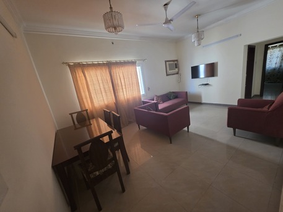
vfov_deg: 89.9
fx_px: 106
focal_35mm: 13
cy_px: 106
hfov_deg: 106.2
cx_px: 142
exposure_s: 1/100
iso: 320
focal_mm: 2.2
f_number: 1.9
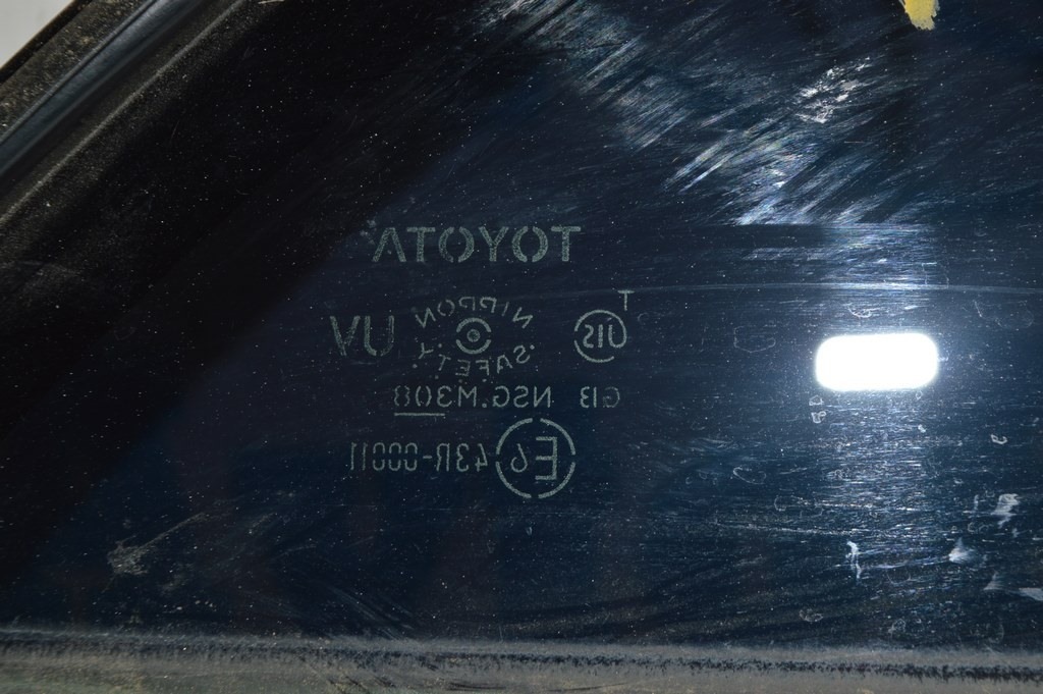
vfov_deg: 16.5
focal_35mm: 82
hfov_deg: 24.6
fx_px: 2388
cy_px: 347
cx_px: 522
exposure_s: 1/60
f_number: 8
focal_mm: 55
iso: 100
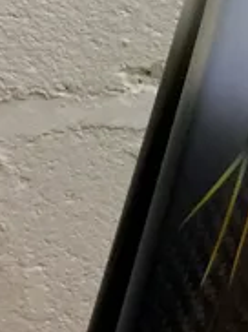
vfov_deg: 11.3
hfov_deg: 8.2
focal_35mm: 170
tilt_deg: -12.5
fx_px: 1628
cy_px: -139
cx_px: 547
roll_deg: +0.5
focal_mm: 4.15
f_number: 2.2
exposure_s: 1/17
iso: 80
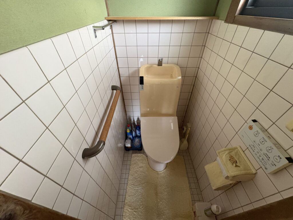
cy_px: 110
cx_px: 146
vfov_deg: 85.7
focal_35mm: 14
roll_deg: +0.6
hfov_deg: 102.1
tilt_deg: -42.2
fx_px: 119
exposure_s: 1/60
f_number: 2.2
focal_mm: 2.22
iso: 500
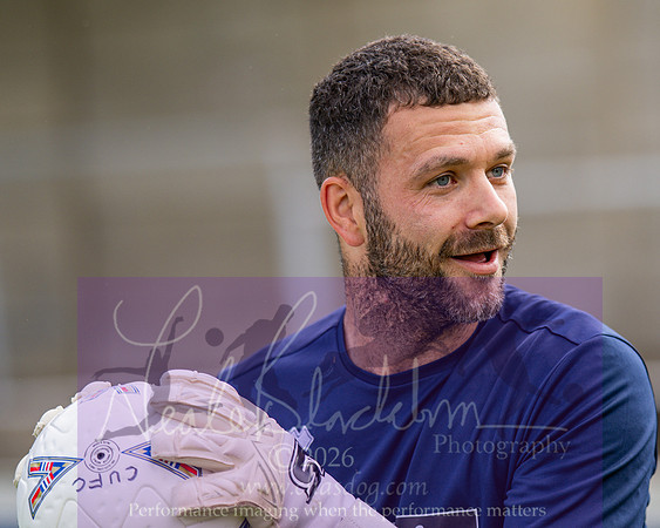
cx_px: 431
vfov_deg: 5.7
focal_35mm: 274
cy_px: 211
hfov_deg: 7.1
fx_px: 5342
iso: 80
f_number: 1.8
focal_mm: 135
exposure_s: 1/2000
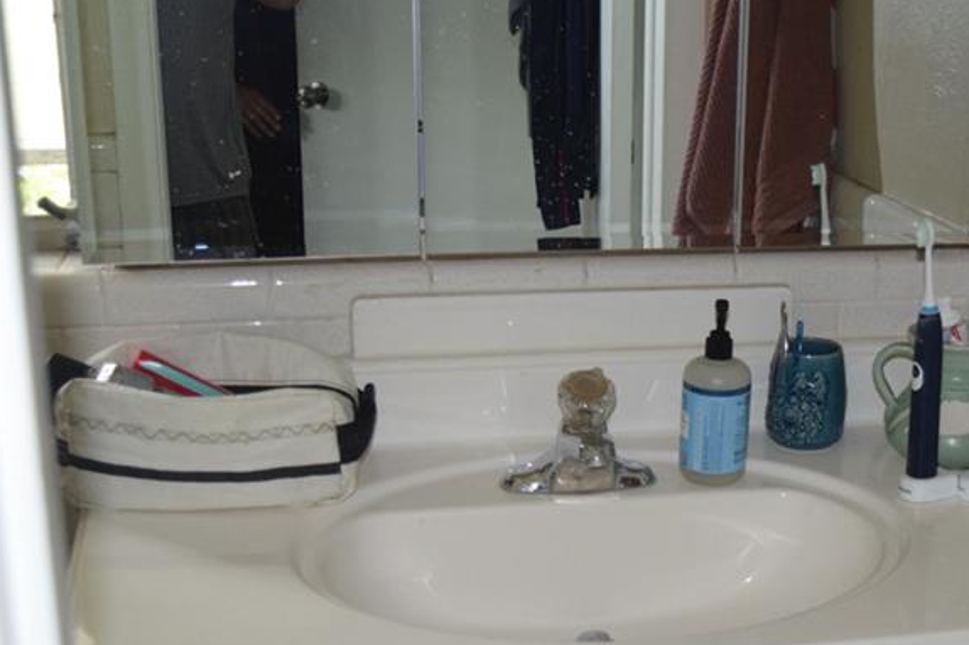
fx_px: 1799
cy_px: 523
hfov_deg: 29.5
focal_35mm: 67
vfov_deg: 20.1
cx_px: 763
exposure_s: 1/60
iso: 1250
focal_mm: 25
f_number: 4
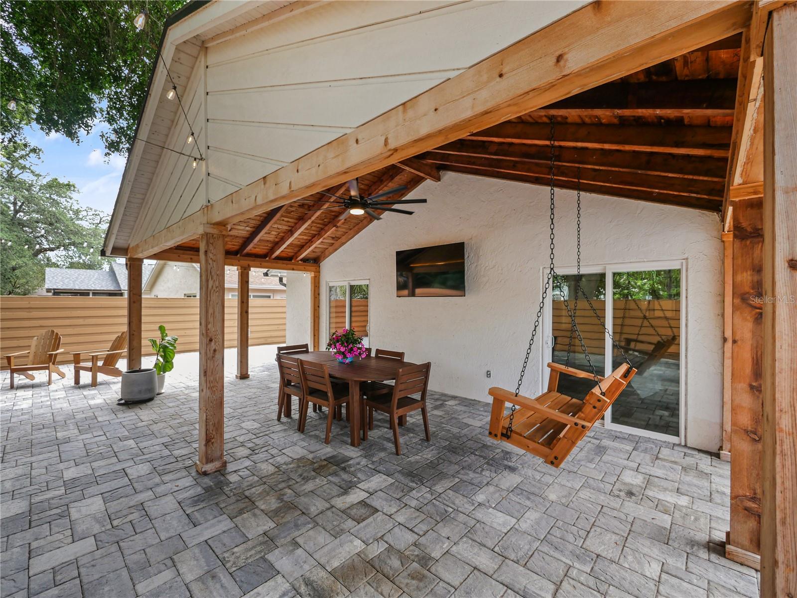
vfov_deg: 85.7
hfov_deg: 102.1
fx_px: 322
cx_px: 398
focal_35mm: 14
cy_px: 299
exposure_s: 1/125
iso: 200
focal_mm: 7
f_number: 4.5
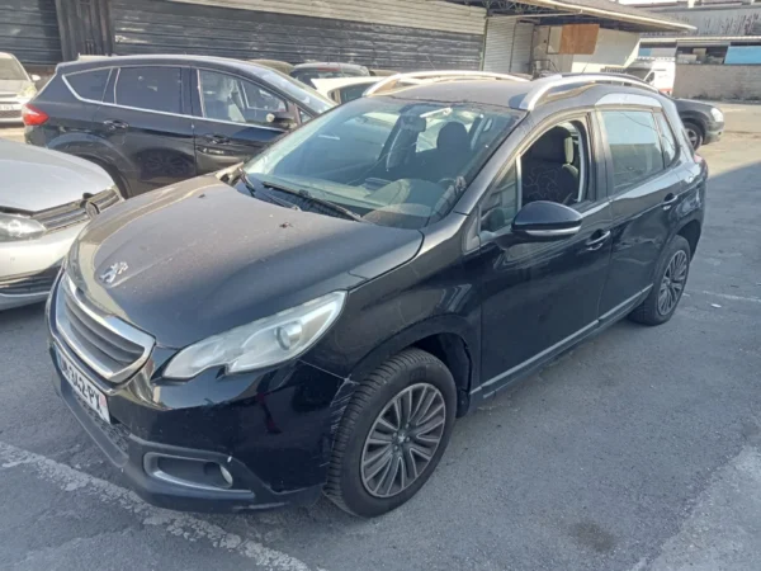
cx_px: 380
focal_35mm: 28
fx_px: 616
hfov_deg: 63.4
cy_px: 286
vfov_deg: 49.7
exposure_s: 1/126
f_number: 2.2
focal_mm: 3.46
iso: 100
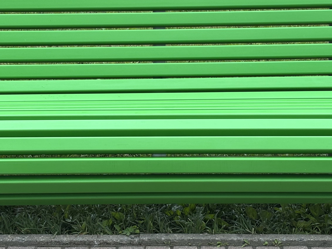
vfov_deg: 15.9
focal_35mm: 93
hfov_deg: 21.1
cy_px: 82
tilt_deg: -19.3
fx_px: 892
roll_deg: -1.8
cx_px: 174
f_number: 1.6
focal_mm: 5.96
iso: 32
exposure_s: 1/400
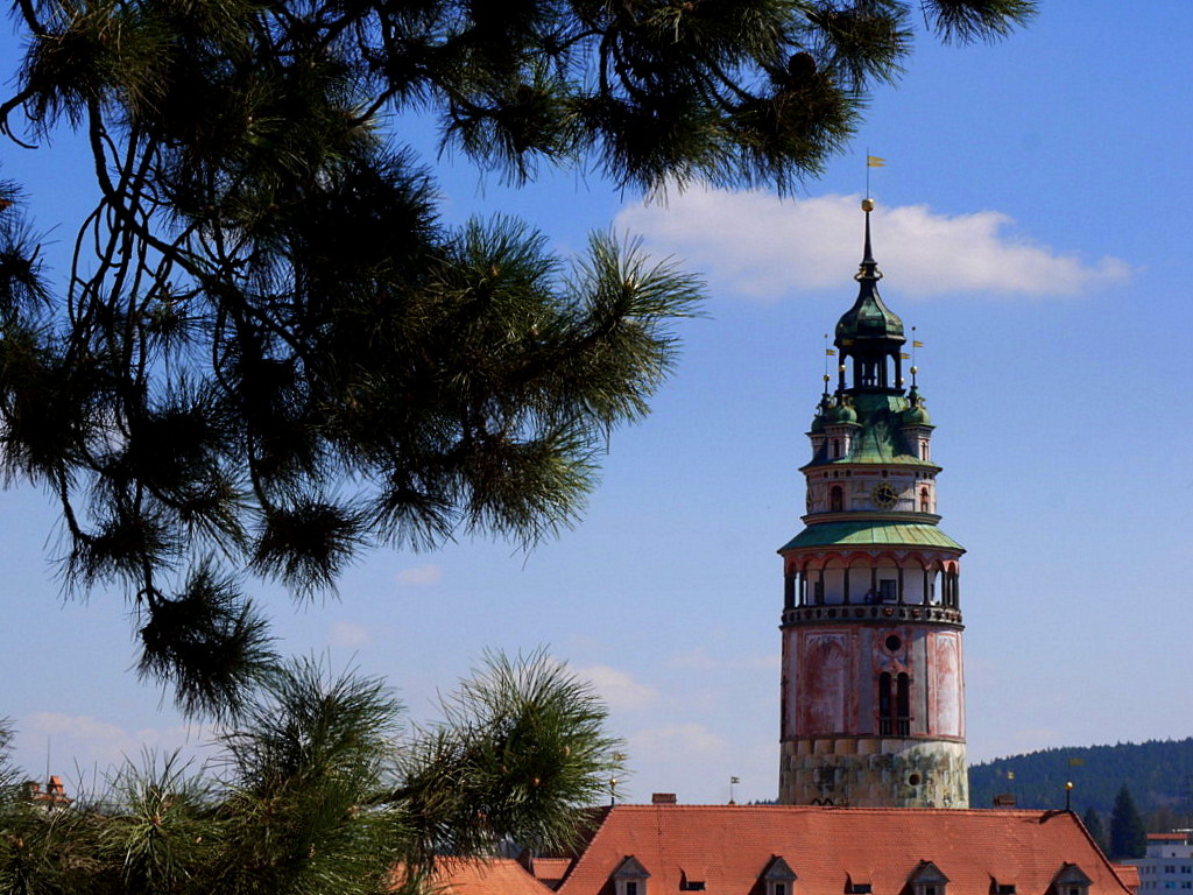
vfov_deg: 12.1
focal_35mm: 122
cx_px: 596
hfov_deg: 16.1
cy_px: 448
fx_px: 4205
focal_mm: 61
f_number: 22
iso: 160
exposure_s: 1/80
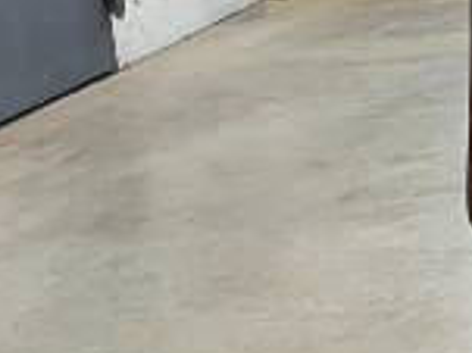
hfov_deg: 10.5
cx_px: 869
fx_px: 2398
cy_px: 47
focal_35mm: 176
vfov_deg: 8.4
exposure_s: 1/100
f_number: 2.4
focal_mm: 4.32
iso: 64
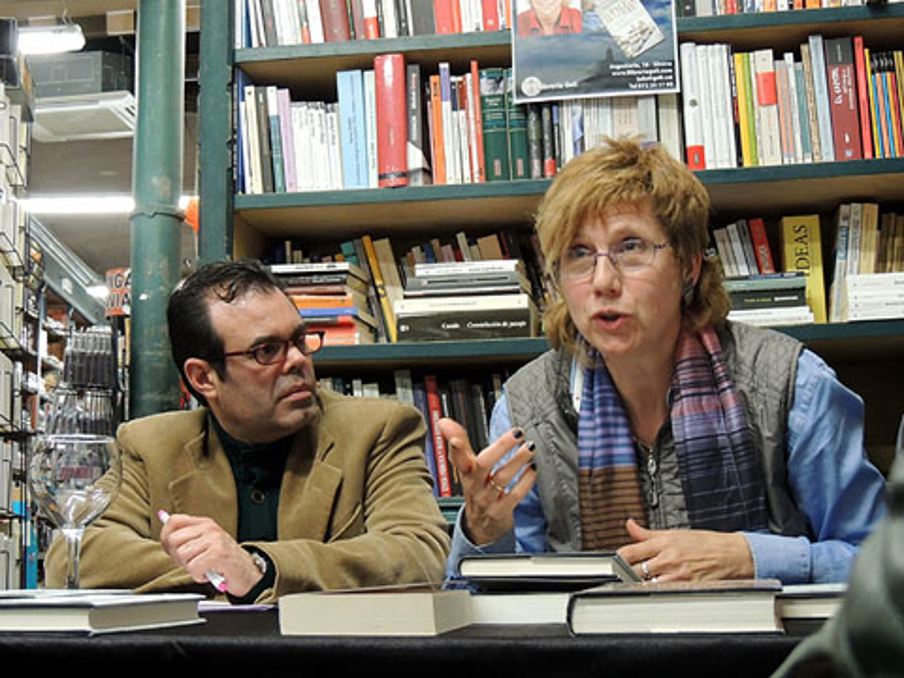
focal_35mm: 60
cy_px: 339
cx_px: 452
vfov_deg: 24.4
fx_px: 1567
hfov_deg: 32.2
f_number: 3.7
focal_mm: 10.7
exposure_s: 1/15
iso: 720
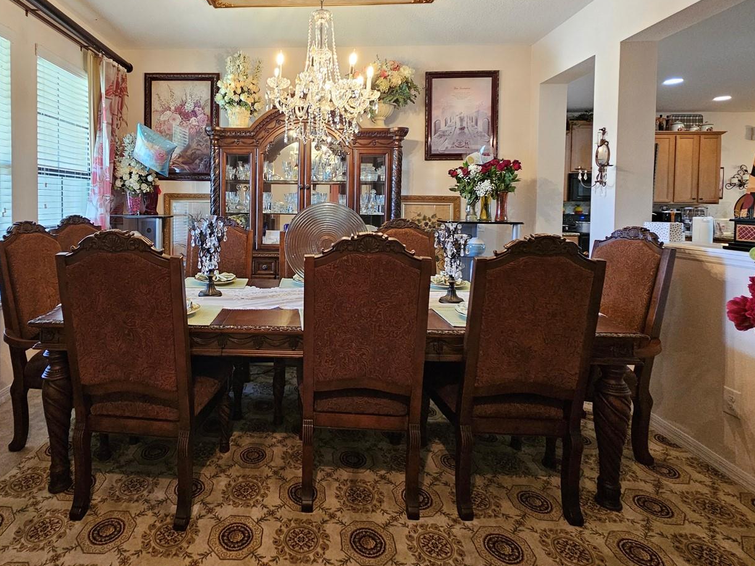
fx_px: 371
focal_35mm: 17
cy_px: 214
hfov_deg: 89.7
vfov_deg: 73.5
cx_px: 297
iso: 320
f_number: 2.2
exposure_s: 1/40
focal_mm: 2.2
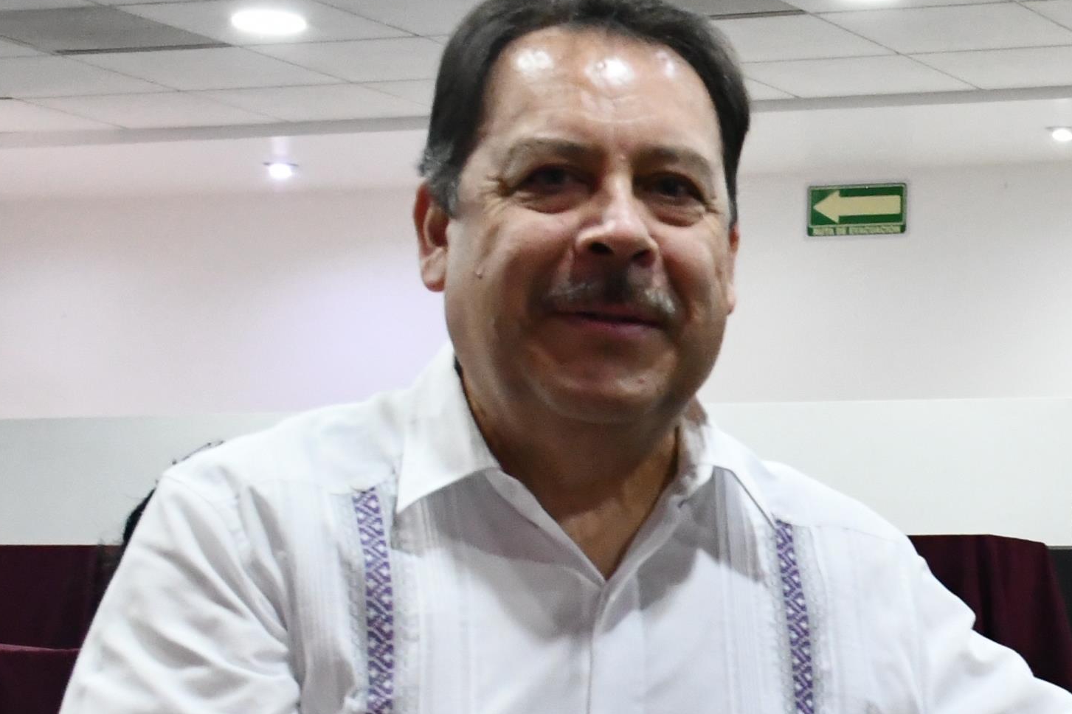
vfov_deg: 11.9
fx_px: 3423
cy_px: 567
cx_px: 1224
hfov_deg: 17.1
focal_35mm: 115
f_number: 6.3
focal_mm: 27
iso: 4000
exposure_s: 1/60
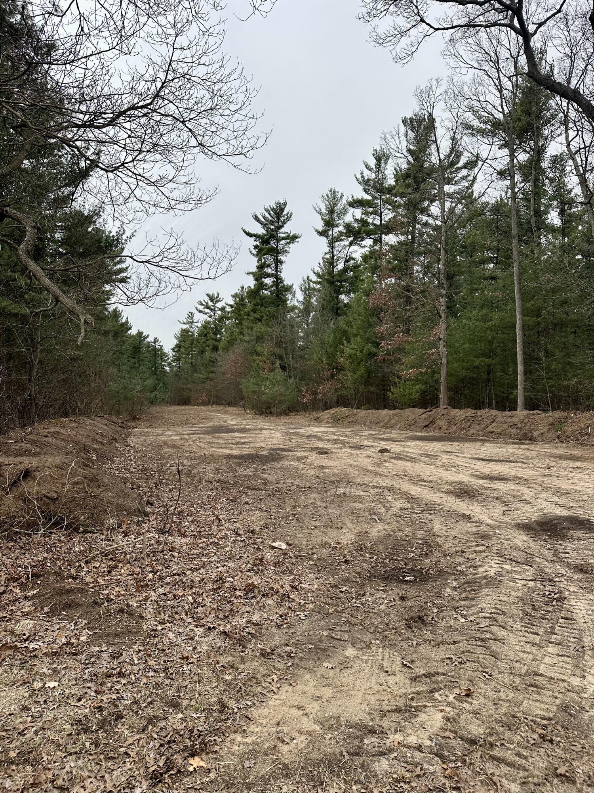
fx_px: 549
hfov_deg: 56.8
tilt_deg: -0.2
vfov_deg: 71.6
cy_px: 396
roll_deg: +1.1
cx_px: 297
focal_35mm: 24
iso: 80
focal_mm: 6.86
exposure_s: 1/3155
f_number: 1.78
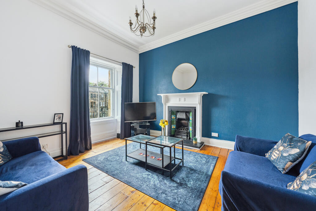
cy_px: 106
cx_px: 158
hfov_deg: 104.2
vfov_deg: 81.2
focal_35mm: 14
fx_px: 123
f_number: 5.6
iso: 640
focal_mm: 14
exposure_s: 1/80
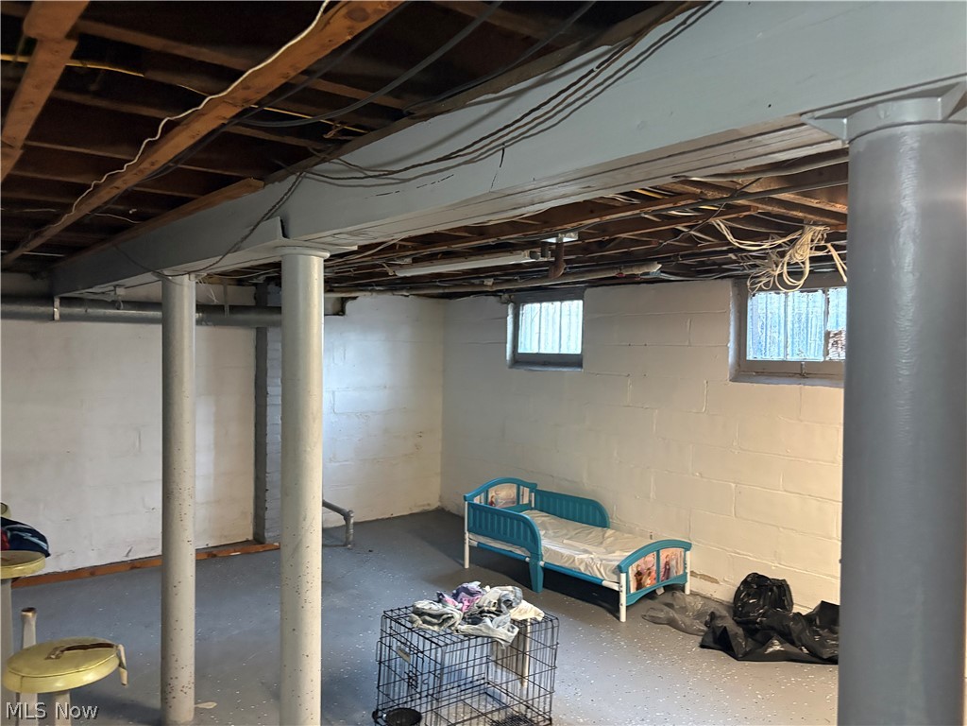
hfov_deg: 67.3
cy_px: 363
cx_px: 484
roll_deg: -0.2
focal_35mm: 26
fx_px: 726
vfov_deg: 53.1
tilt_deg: -1.5
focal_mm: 5.96
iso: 500
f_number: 1.6
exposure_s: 1/40
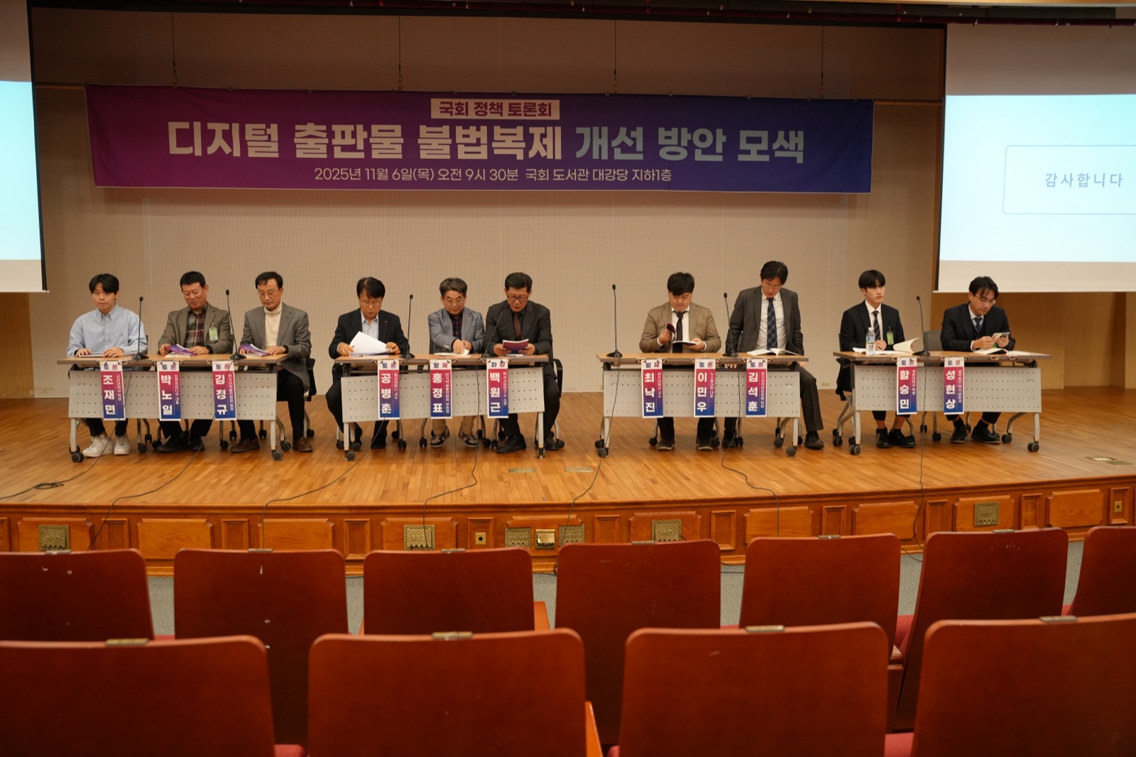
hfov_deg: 55.7
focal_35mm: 34
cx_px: 568
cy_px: 378
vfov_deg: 38.8
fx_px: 1076
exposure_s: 1/160
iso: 1600
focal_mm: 34.1
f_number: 4
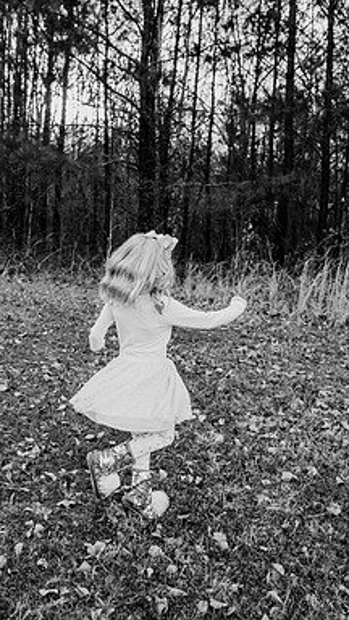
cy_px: 309
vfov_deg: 52.8
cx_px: 136
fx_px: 625
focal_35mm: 38
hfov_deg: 31.1
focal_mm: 24
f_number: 4
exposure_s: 1/800
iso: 800
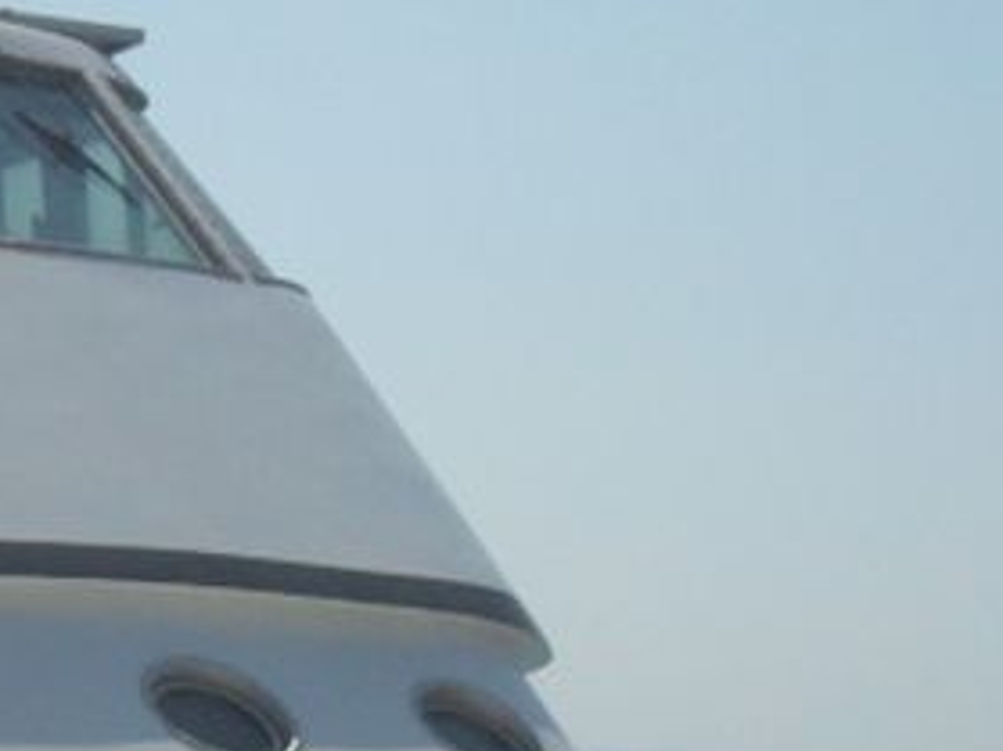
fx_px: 4866
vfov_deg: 8.8
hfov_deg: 11.7
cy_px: 595
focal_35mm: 168
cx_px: 86
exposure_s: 1/500
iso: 100
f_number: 10
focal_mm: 7
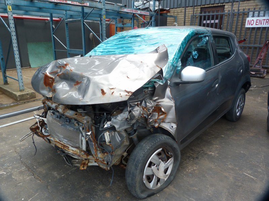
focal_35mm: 25
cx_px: 134
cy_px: 100
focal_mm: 4.5
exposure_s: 1/125
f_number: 3.2
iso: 80
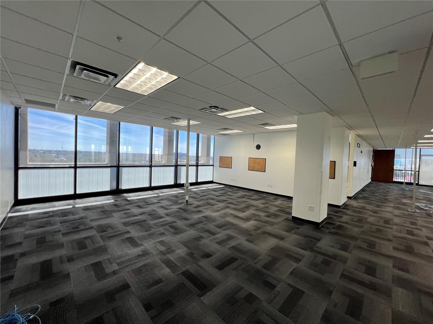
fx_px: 163
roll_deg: -1.9
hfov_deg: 106.2
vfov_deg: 89.9
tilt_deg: -2.2
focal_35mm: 13
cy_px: 162
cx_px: 216
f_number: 1.8
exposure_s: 1/120
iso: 100
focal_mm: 1.57
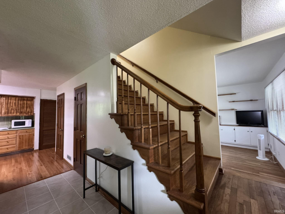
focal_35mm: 14
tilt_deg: +4.0
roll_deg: +0.7
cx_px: 142
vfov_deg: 85.7
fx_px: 115
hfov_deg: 102.1
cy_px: 107
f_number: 2.2
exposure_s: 1/60
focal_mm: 2.22
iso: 800
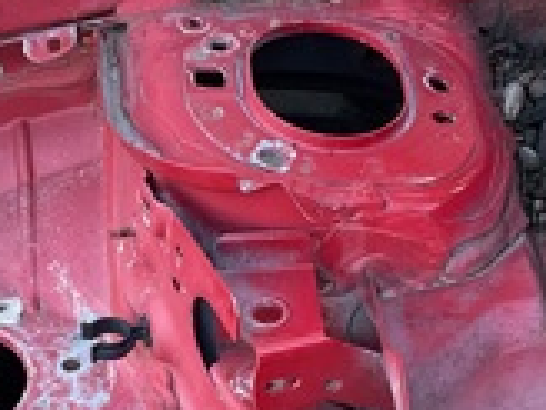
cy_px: 478
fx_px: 1782
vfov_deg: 12.8
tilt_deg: -45.9
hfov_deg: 17.4
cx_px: 210
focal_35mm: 113
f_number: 1.8
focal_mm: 3
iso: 40
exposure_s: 1/120
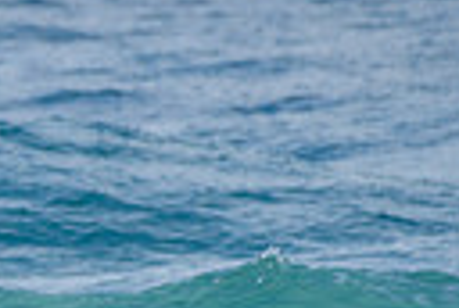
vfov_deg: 0.5
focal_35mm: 2775
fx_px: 35464
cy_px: 382
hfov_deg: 0.7
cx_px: -554
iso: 110
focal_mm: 500
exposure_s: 1/2000
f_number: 5.6
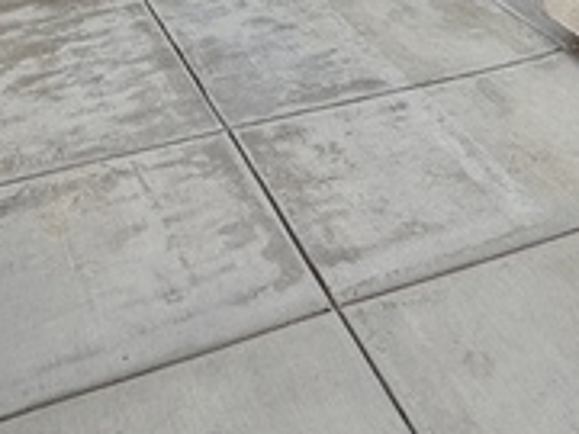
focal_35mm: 52
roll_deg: -1.5
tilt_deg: -3.0
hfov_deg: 36.8
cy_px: -360
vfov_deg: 19.9
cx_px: 259
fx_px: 870
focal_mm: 2.22
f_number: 2.2
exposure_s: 1/770
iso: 40
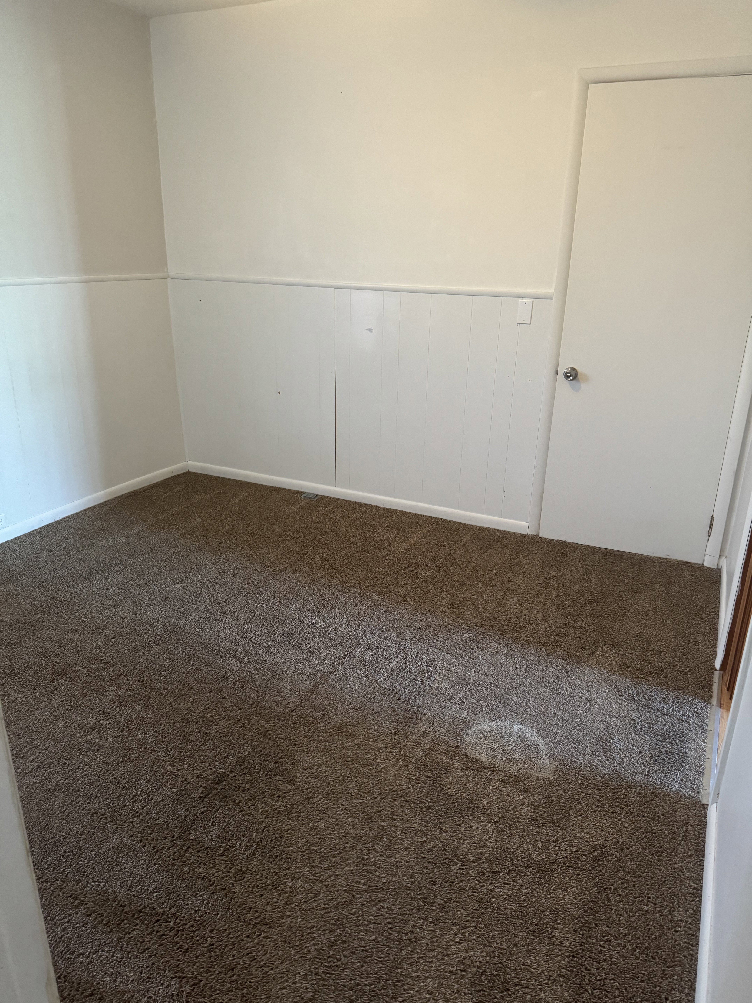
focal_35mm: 24
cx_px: 376
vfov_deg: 71.6
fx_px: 695
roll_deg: -0.8
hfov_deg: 56.8
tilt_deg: -20.5
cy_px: 502
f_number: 1.78
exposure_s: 1/60
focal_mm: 6.76
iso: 800
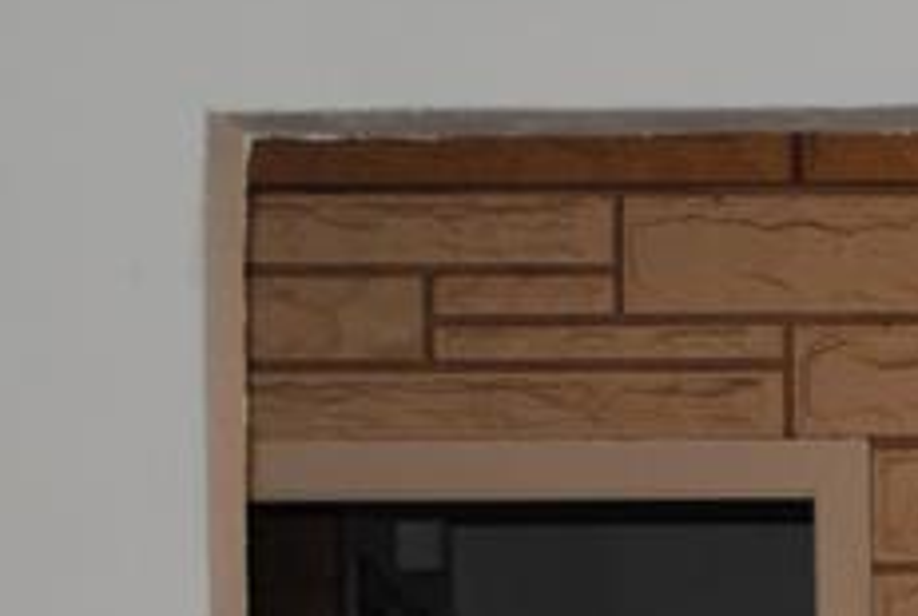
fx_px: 6822
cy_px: 1061
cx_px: 1504
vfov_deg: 5.1
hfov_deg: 7.5
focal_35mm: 267
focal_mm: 38
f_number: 5
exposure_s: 1/60
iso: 200
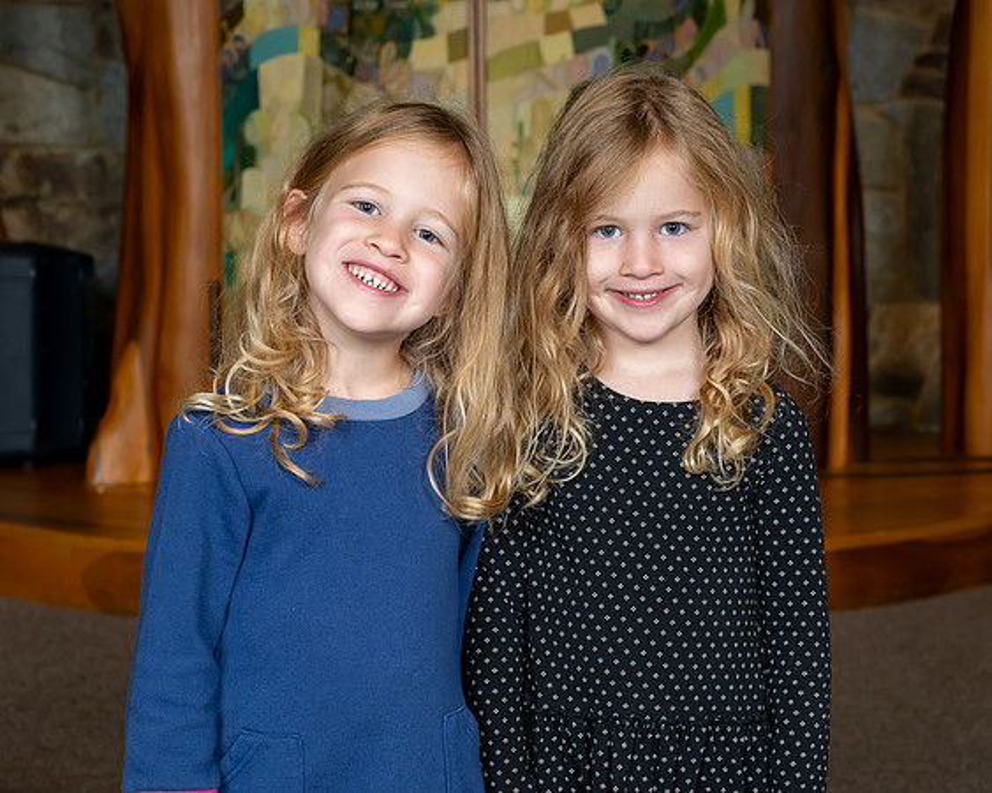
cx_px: 552
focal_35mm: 82
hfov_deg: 23.4
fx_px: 2395
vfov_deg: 18.8
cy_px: 366
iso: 500
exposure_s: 1/200
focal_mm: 62
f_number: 7.1
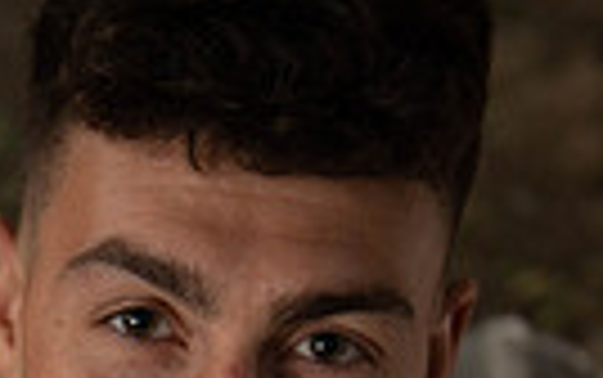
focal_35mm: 137
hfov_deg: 15.0
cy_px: 788
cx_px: 0
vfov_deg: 9.0
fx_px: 2253
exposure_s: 1/60
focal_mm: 40
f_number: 2.8
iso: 640
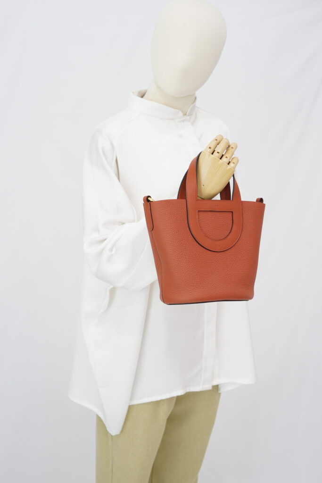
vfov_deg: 39.6
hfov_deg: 27.0
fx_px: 671
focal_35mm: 50
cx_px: 161
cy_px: 242
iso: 640
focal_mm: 50
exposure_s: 1/8
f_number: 6.3
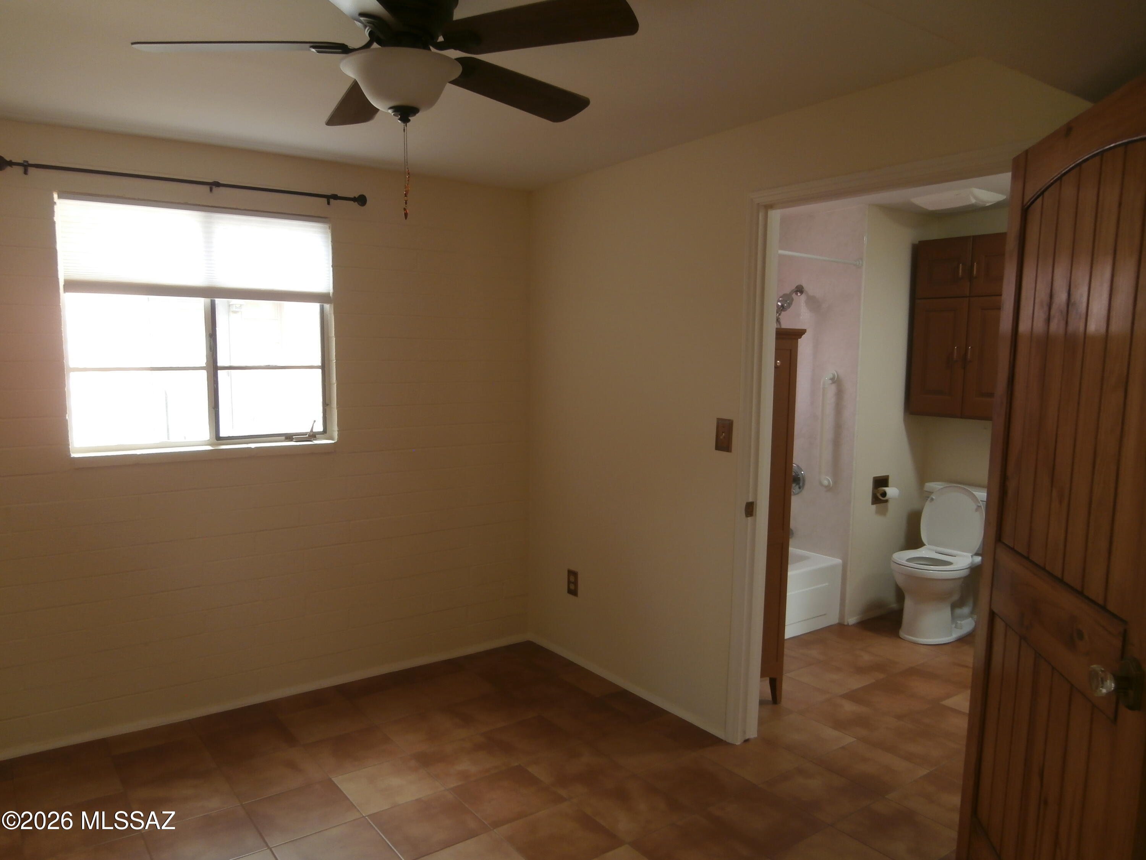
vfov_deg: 56.8
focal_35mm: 24
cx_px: 573
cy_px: 430
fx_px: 795
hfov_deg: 71.6
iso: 100
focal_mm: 4.2
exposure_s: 1/15
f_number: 3
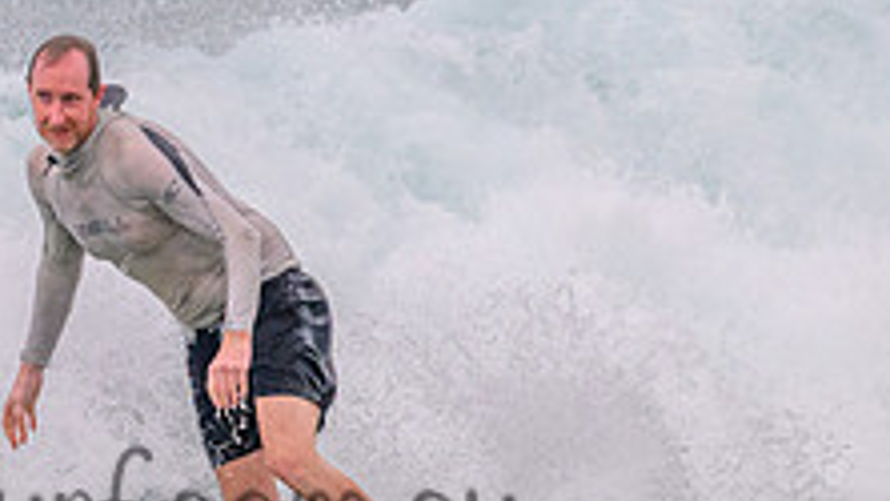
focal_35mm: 2050
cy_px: 340
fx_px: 48390
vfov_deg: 0.6
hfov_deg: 1.1
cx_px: 106
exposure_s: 1/2000
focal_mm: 580
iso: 1400
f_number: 11
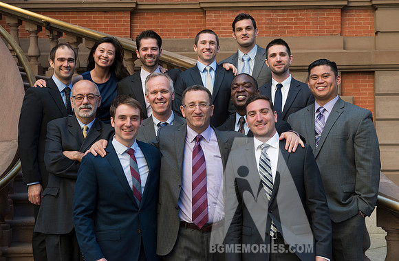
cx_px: 202
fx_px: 713
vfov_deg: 20.8
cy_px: 123
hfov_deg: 31.3
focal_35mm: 65
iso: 800
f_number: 8
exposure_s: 1/125
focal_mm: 62
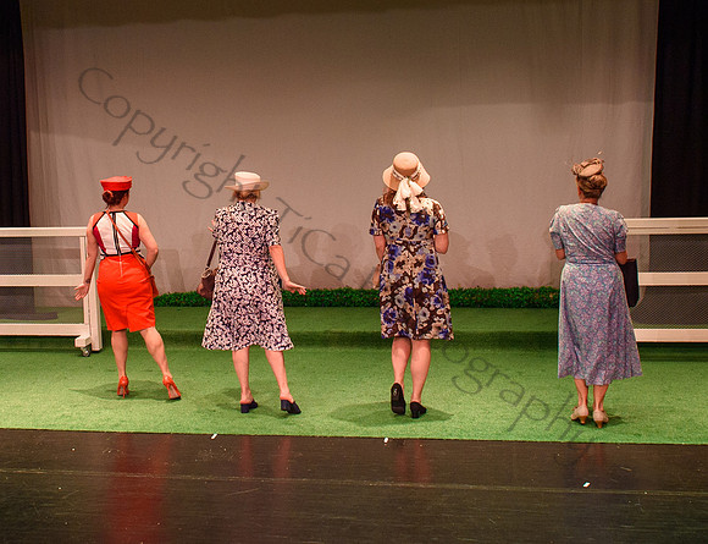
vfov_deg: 25.7
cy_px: 183
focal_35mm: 57
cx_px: 255
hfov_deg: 33.1
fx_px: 1184
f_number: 5.6
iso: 800
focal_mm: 26
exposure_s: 1/80
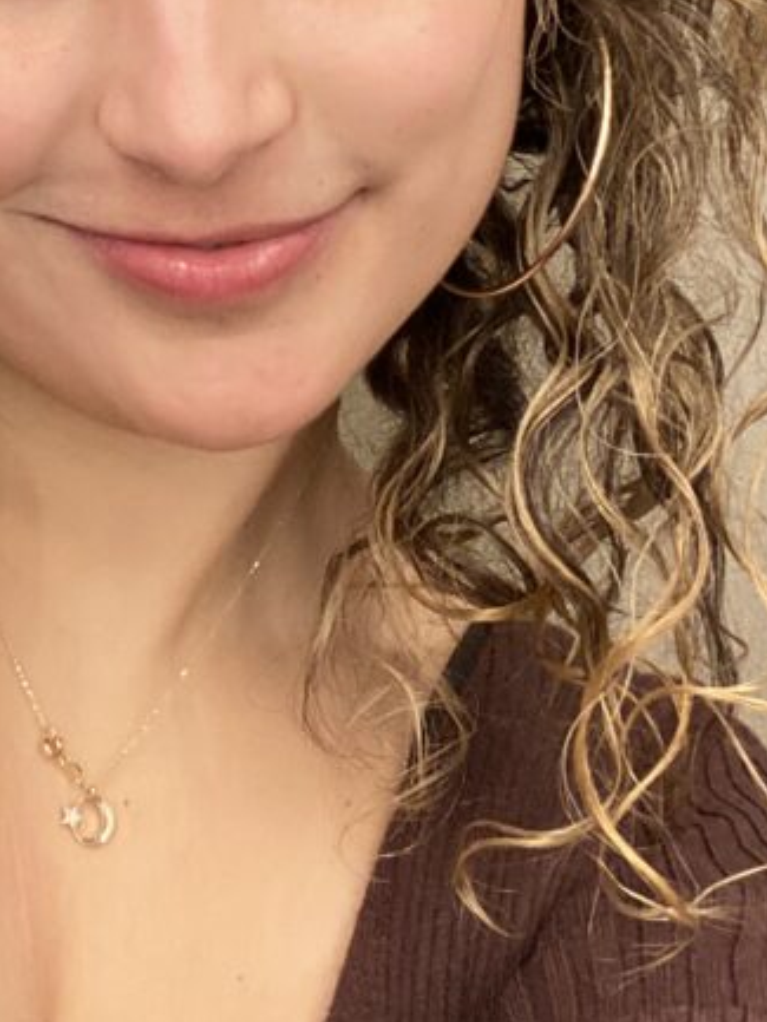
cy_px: 52
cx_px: 184
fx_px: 2097
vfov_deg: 26.2
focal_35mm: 71
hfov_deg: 20.6
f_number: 2.2
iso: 160
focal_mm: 2.71
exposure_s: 1/60
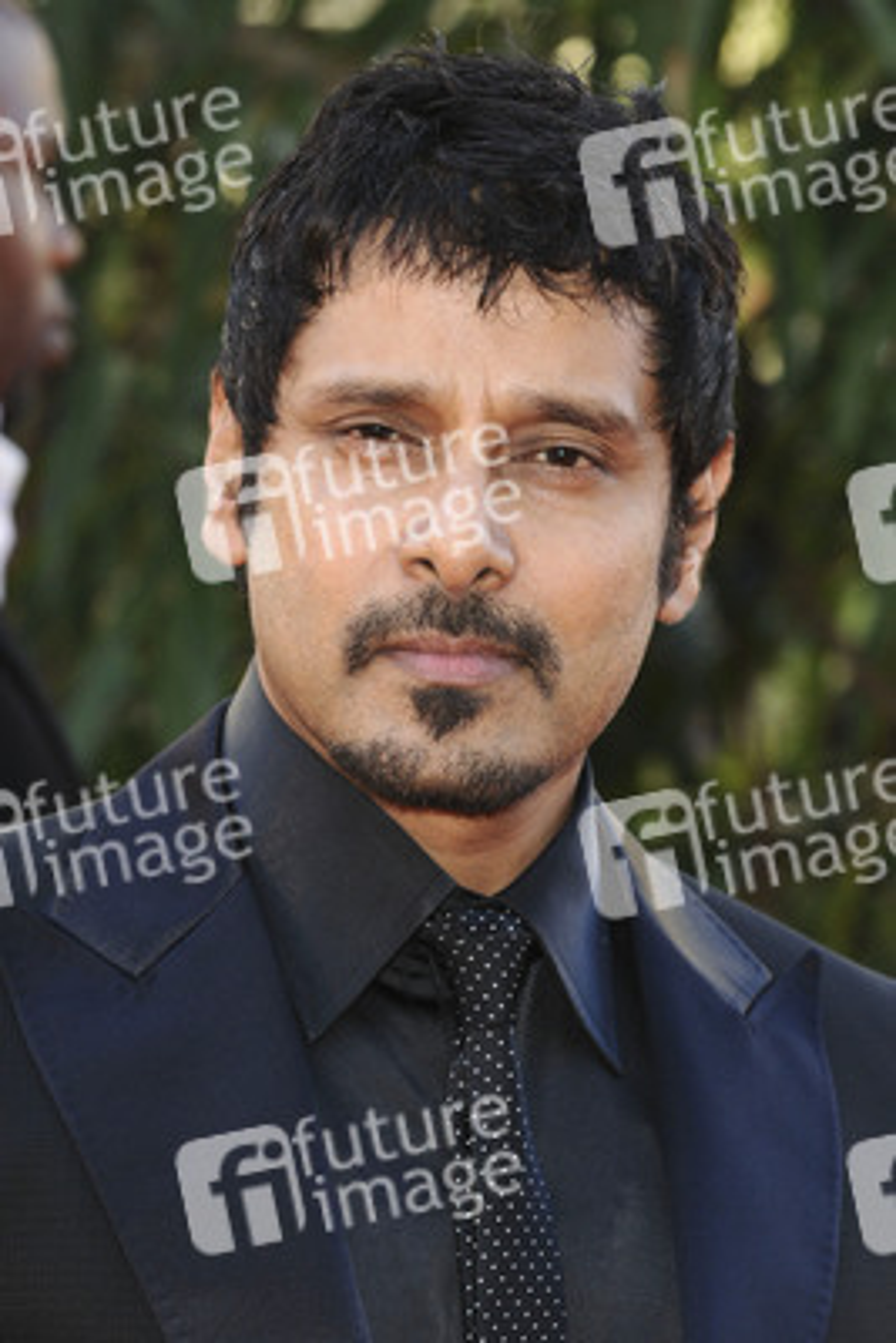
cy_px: 672
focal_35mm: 180
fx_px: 6714
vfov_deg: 11.4
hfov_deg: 7.6
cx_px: 448
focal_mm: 120
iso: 400
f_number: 5.6
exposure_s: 1/250
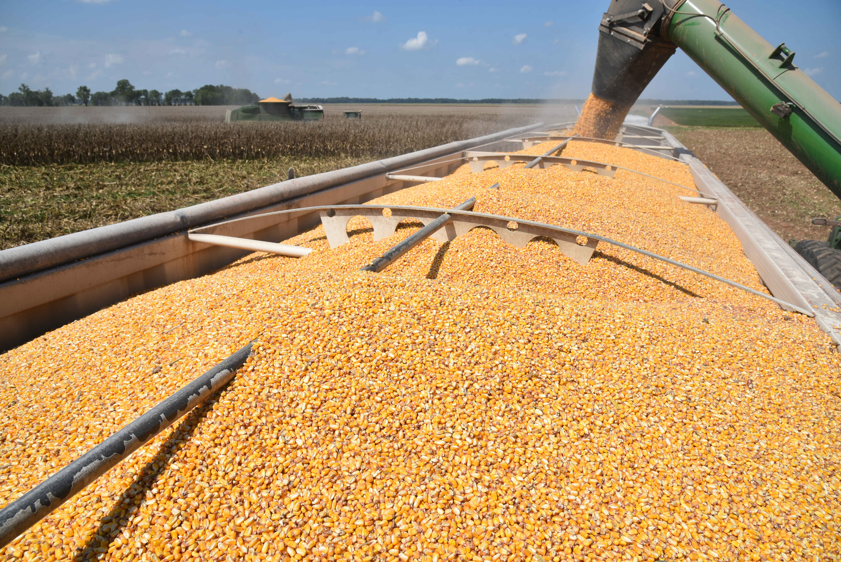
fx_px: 561
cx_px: 420
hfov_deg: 73.7
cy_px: 281
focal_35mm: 24
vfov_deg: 53.2
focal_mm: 24
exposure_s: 1/500
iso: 250
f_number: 11
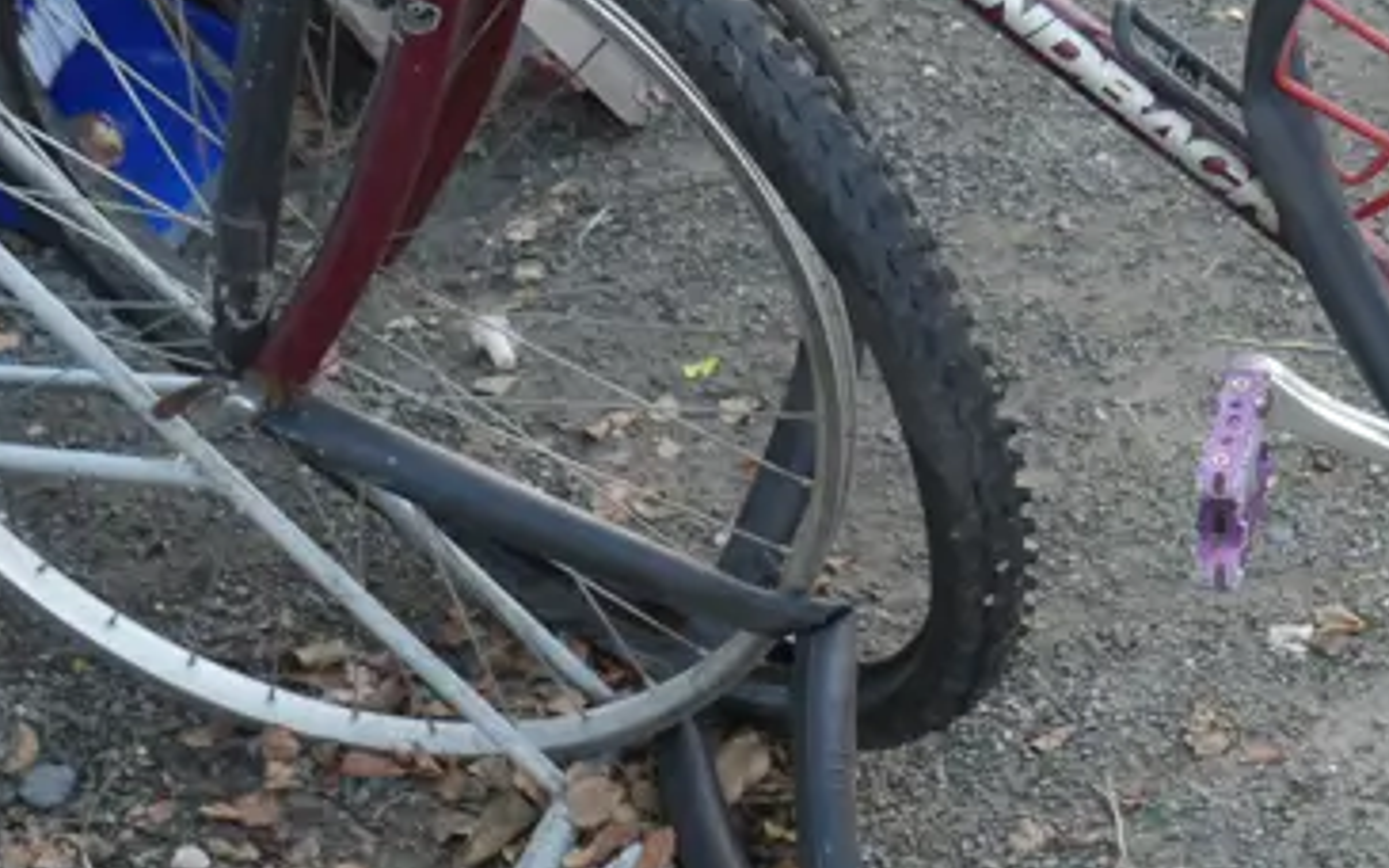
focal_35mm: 107
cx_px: 1343
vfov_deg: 12.1
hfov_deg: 19.0
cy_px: 91
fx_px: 4050
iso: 250
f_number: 4
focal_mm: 18
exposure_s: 1/60
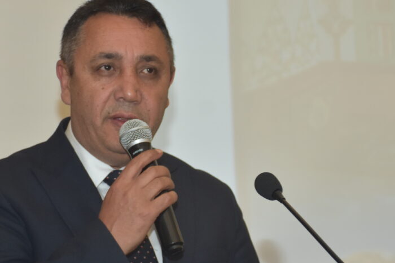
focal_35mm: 181
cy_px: 186
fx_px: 1986
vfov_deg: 7.6
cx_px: 217
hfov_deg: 11.4
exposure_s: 1/60
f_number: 5
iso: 720
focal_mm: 66
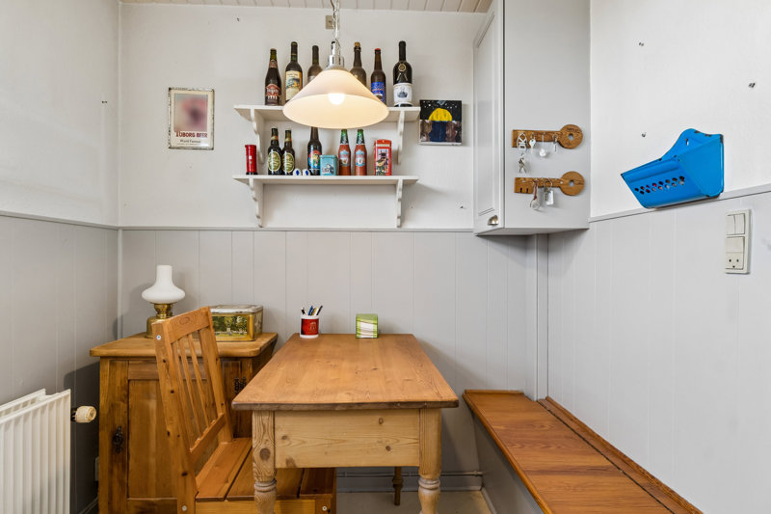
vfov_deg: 63.2
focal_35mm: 20
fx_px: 418
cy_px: 257
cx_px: 386
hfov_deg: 85.4
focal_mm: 13
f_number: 8
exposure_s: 1/30
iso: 200
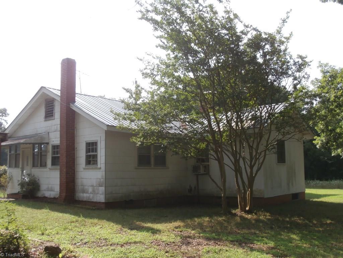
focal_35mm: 38
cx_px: 172
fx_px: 377
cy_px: 129
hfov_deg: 49.0
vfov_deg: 37.7
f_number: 3.9
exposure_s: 1/320
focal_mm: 6.67
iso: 100
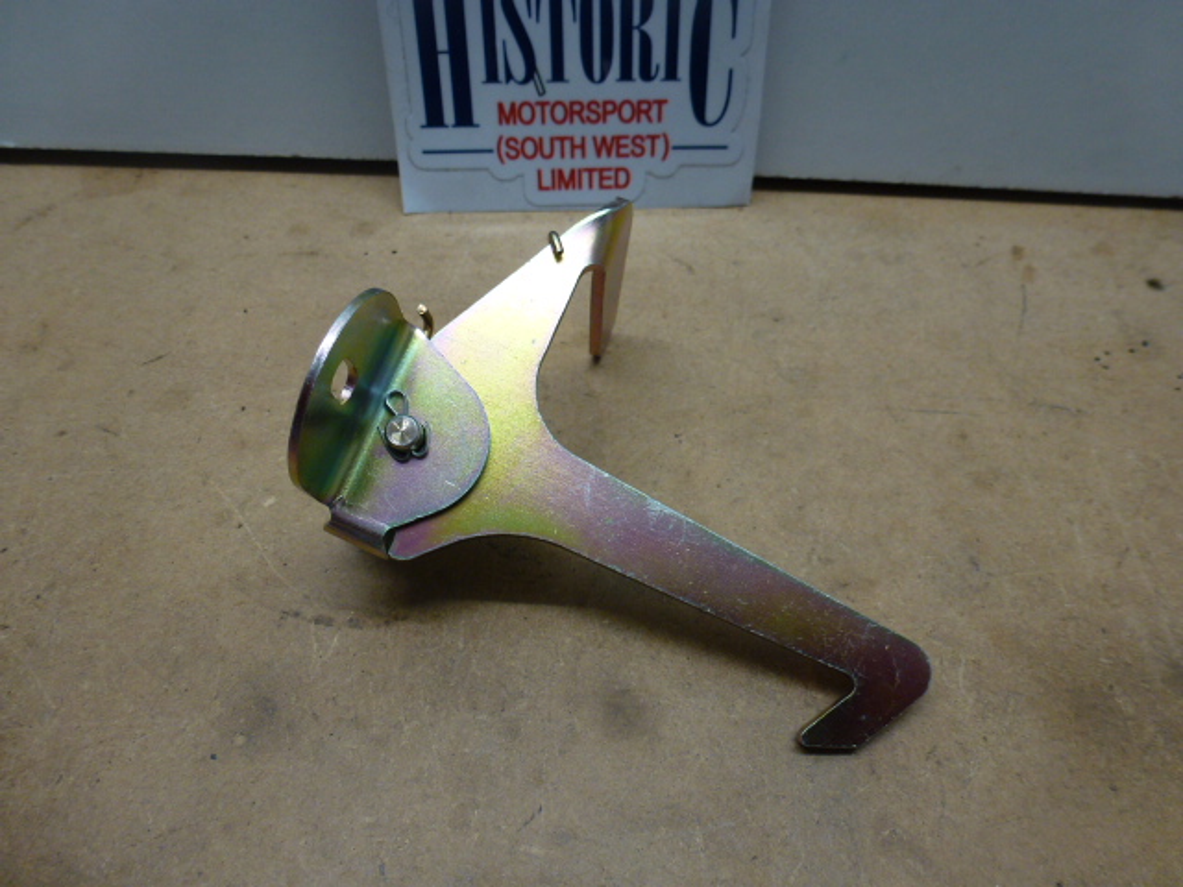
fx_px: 820
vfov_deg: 56.8
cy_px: 444
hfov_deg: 71.6
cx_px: 592
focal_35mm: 24
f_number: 3.3
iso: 125
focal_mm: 4.3
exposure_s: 1/60
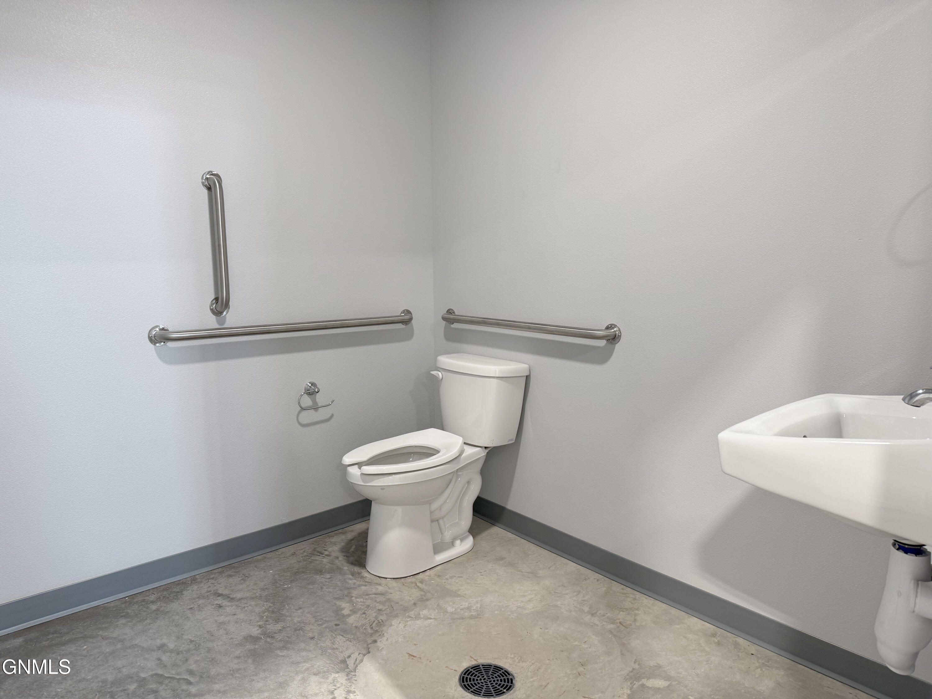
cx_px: 466
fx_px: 646
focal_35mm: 24
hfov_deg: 71.6
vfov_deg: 56.8
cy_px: 350
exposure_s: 1/60
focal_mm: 6.76
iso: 100
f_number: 1.78
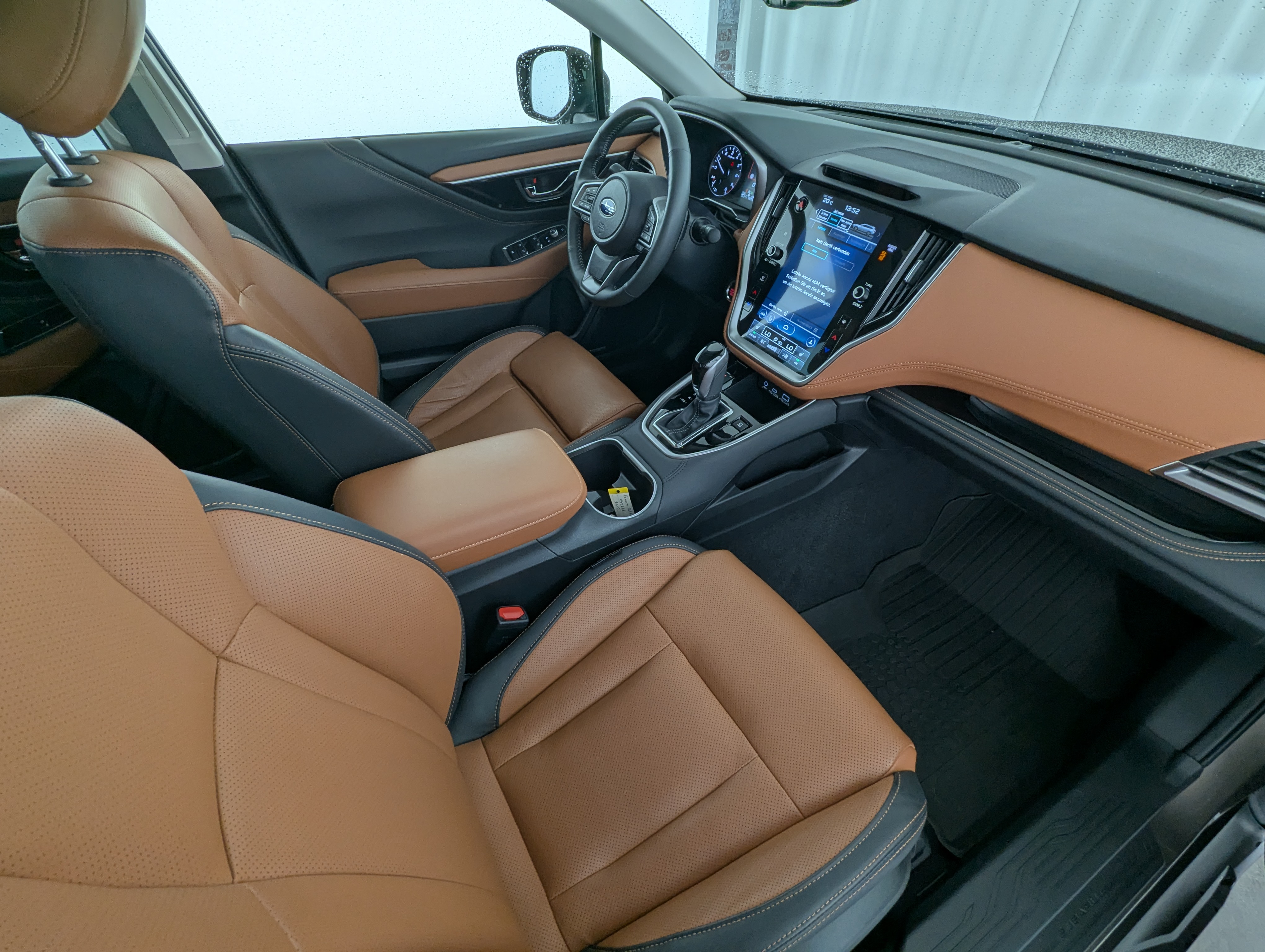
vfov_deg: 78.2
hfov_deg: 94.4
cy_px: 476
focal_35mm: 16
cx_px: 632
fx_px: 586
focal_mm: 2.35
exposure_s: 1/63.7
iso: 53
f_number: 2.2
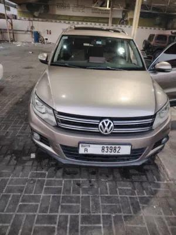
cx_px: 88
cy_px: 118
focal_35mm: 24
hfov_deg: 56.8
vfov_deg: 71.6
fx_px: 163
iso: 2756
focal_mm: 5.25
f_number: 1.75
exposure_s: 1/100
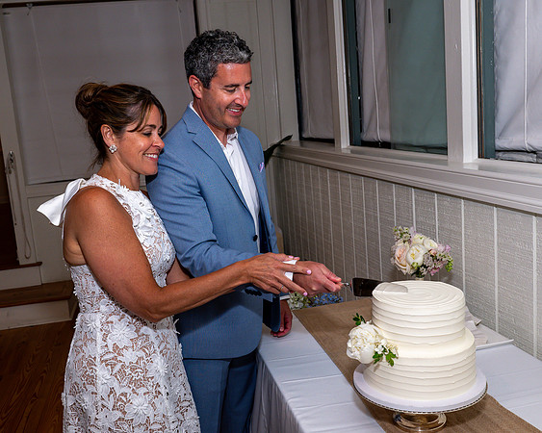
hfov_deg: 49.0
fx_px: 594
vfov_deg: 40.0
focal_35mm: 37
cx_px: 259
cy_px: 210
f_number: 7.1
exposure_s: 1/250
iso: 500
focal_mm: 31
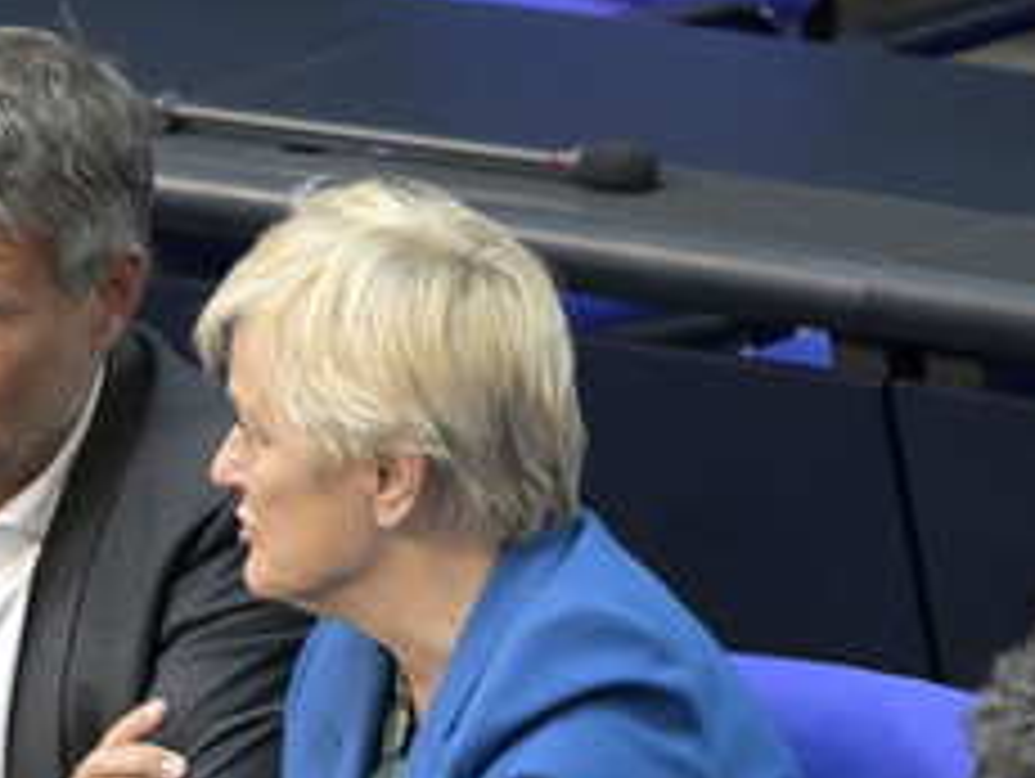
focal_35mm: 941
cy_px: 594
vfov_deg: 1.6
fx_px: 28165
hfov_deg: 2.1
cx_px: 97
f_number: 5.6
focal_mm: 500
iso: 8000
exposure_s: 1/320
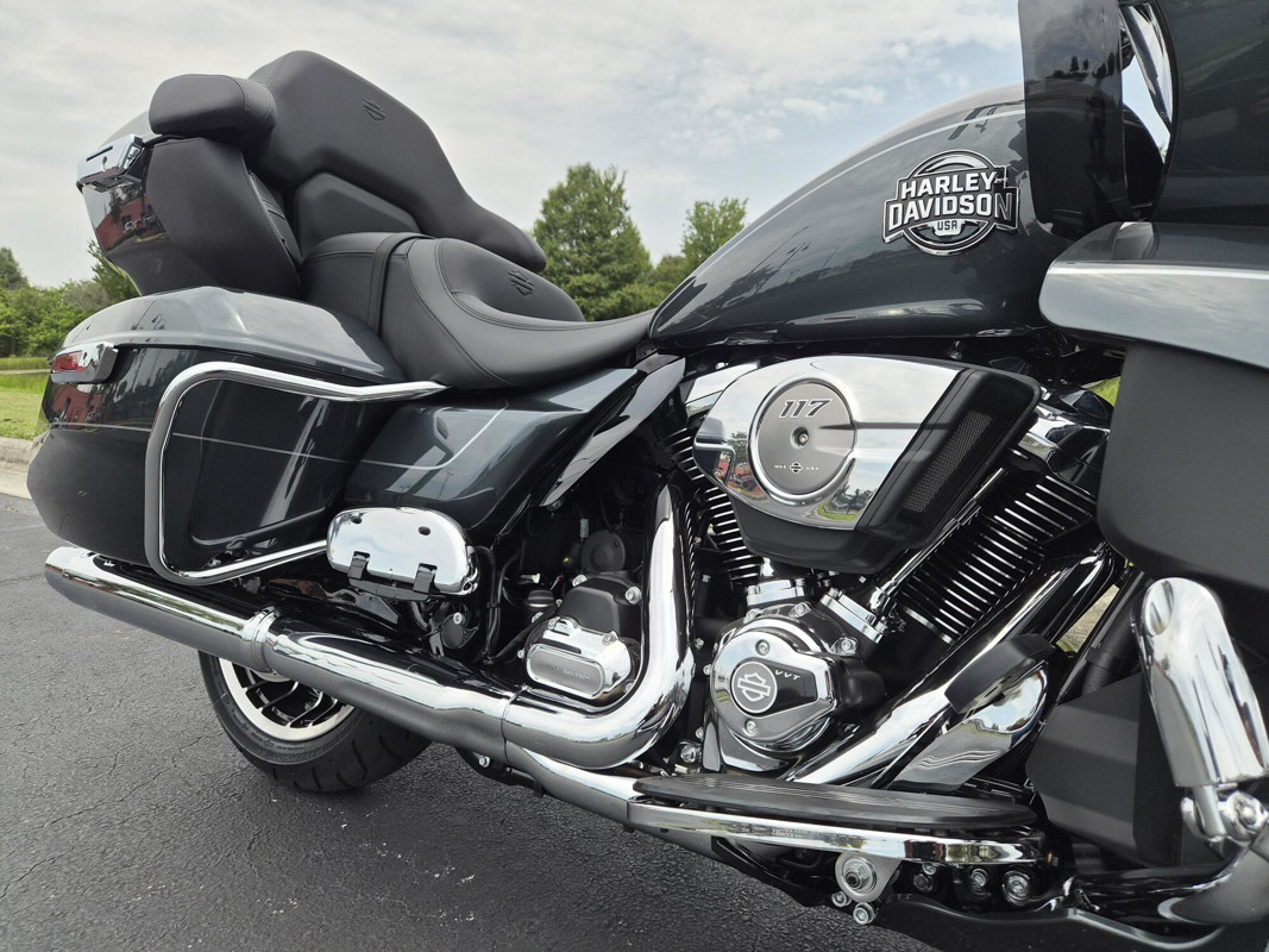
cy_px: 476
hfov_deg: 73.9
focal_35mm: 23
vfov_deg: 58.9
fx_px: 843
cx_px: 634
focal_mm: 5.4
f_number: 1.8
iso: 80
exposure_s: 1/4040
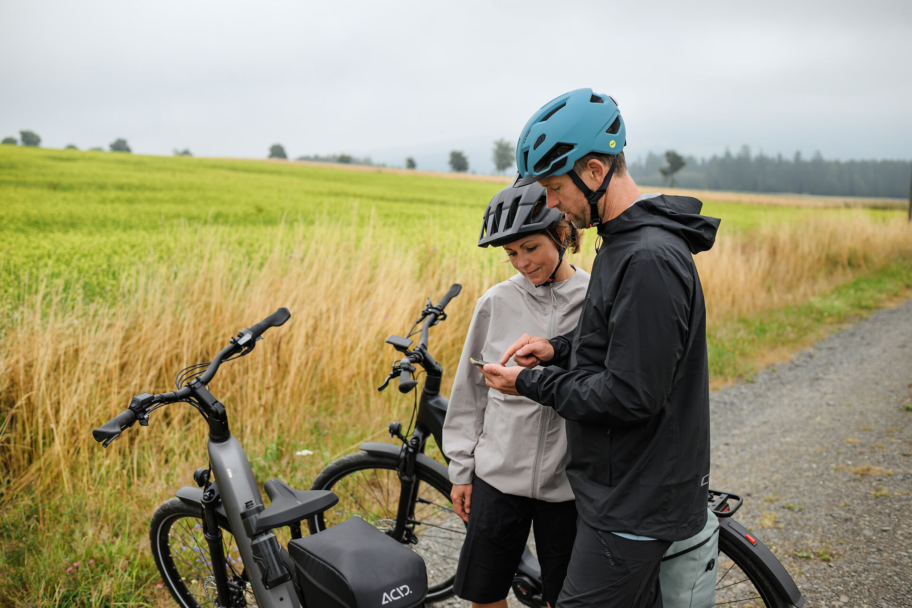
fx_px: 887
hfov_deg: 54.4
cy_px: 304
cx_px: 456
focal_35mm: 35
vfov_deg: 37.9
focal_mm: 35
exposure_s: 1/2500
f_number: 2.8
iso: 200
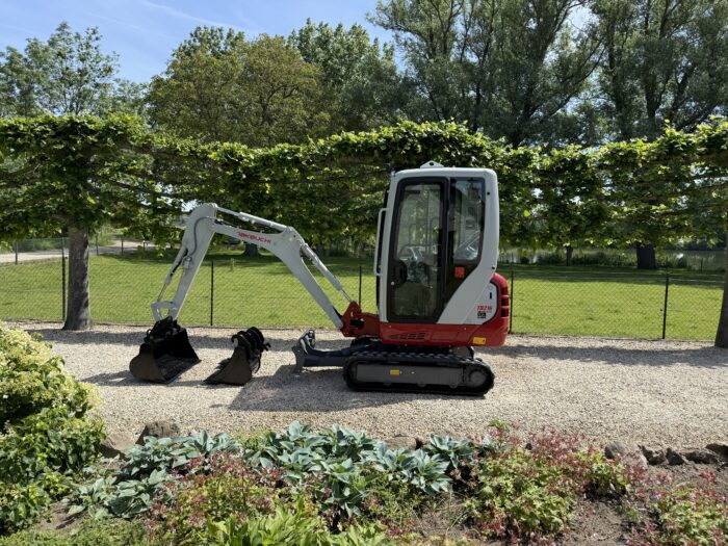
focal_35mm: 24
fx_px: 505
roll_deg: -1.8
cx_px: 364
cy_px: 273
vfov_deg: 56.8
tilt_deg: -4.0
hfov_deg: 71.6
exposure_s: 1/2611
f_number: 1.78
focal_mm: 6.76
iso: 80
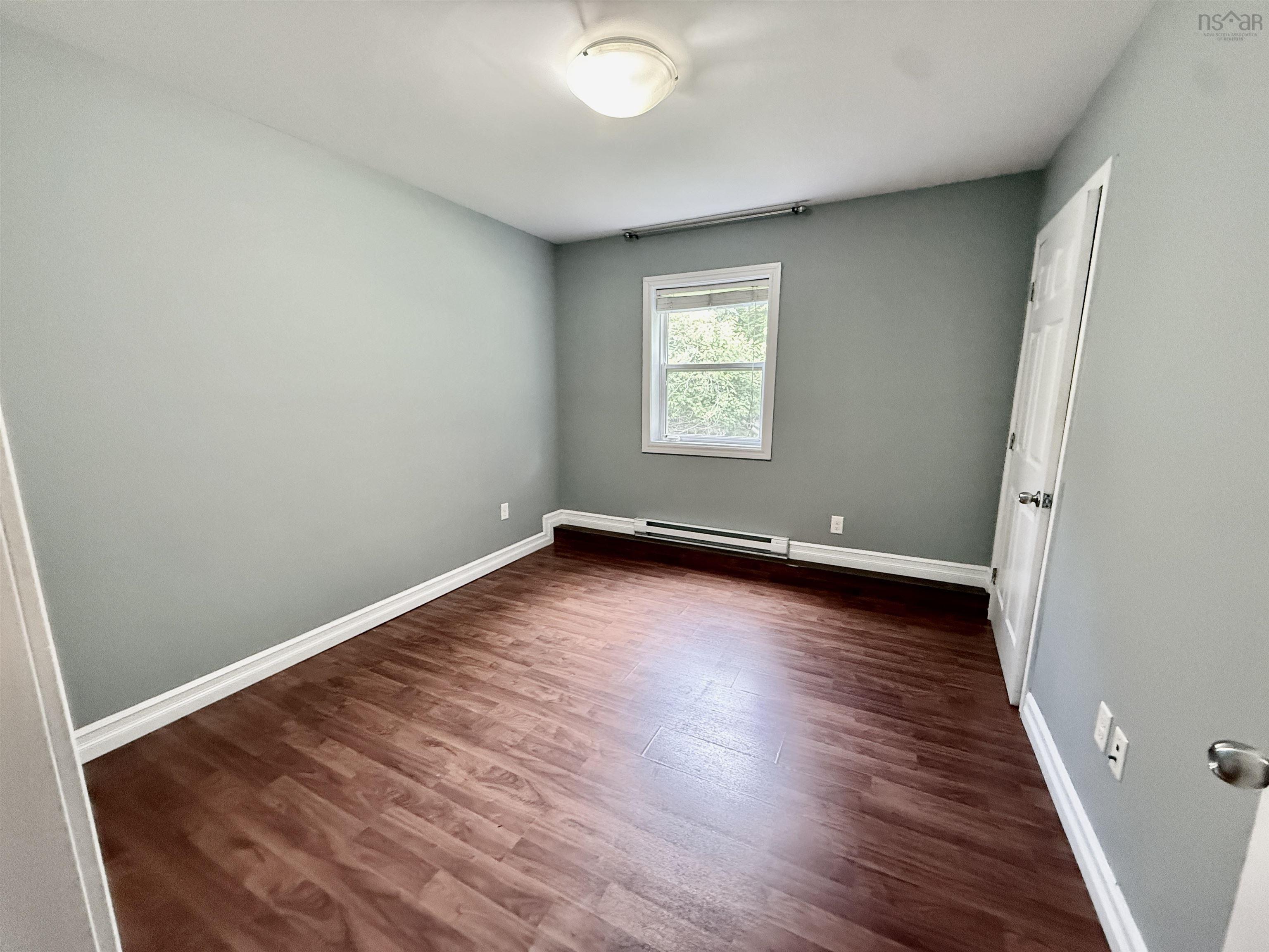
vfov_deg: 85.7
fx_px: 513
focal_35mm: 14
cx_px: 634
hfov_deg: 102.1
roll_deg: -0.1
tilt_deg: -10.2
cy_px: 476
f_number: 2.2
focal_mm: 2.22
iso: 640
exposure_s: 1/60
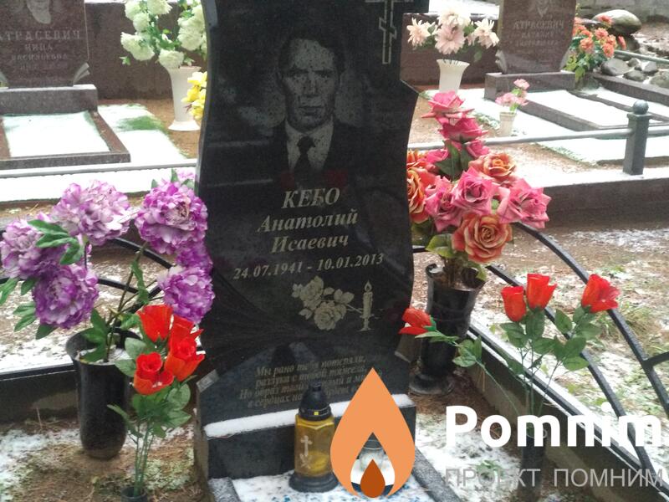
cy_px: 251
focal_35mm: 52
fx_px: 1005
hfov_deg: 36.8
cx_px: 334
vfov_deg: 28.0
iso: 1000
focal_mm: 5.99
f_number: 2.6
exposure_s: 1/30
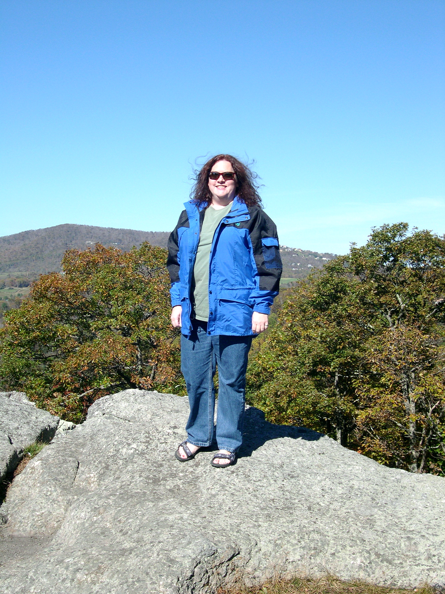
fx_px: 806
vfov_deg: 40.4
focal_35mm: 47
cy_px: 297
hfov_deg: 30.9
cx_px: 222
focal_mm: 10.1
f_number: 8.4
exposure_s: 1/189
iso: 100
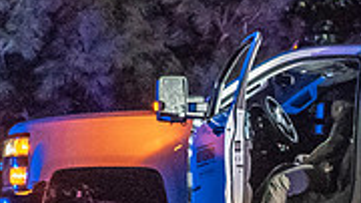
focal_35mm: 970
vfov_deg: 1.3
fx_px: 9280
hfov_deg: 2.2
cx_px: 305
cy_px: 172
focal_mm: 190
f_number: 5.6
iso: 16000
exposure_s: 1/60
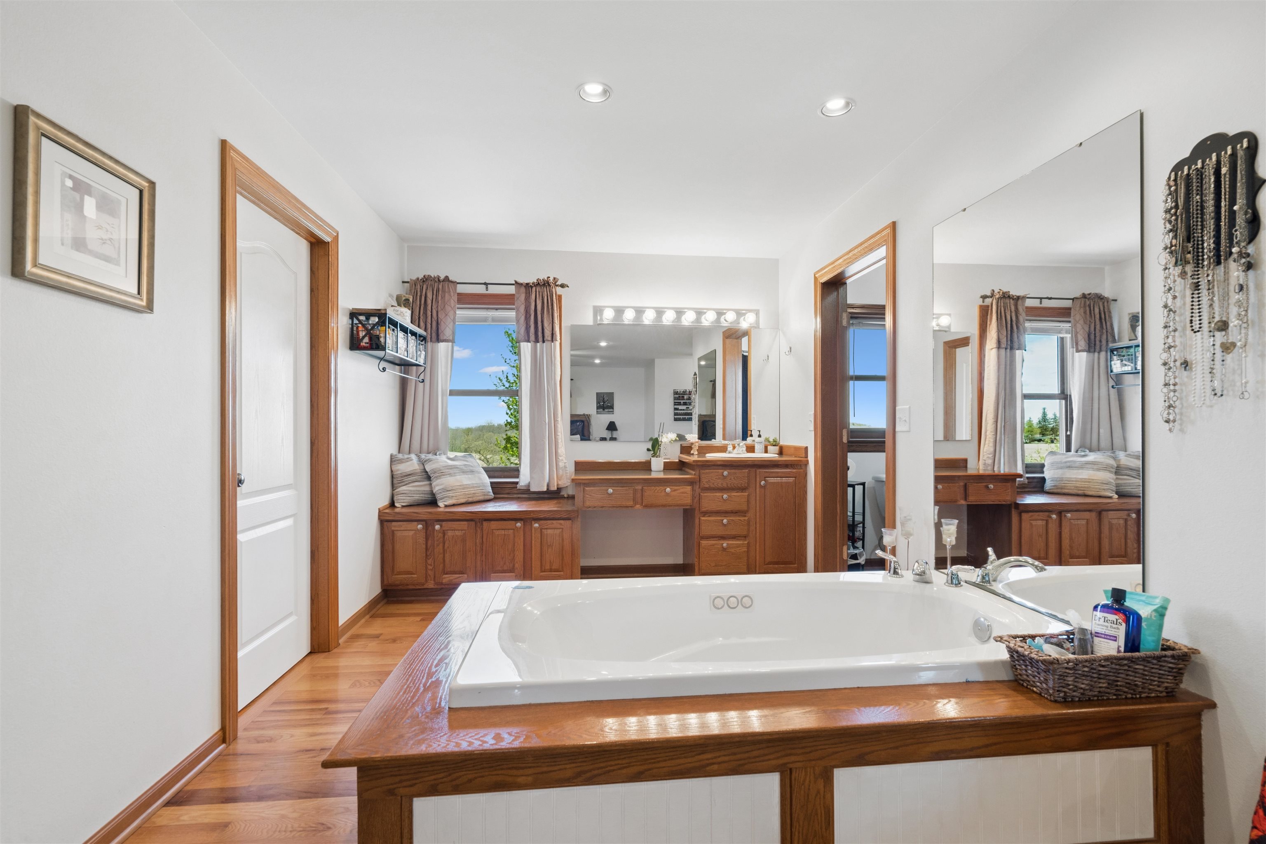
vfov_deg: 73.7
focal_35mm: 16
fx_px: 563
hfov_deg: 96.7
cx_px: 633
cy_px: 422
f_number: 10
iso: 800
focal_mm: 16
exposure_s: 1/40
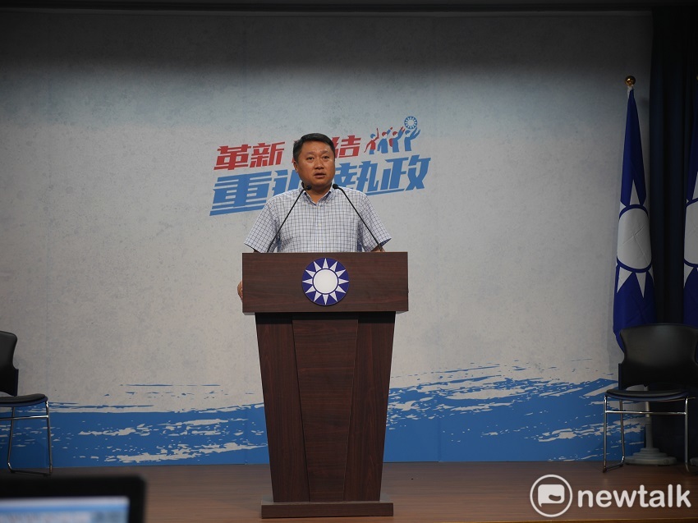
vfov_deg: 21.0
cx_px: 349
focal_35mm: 70
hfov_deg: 27.8
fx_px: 1411
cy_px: 262
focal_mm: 35
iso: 200
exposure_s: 1/80
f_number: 2.8
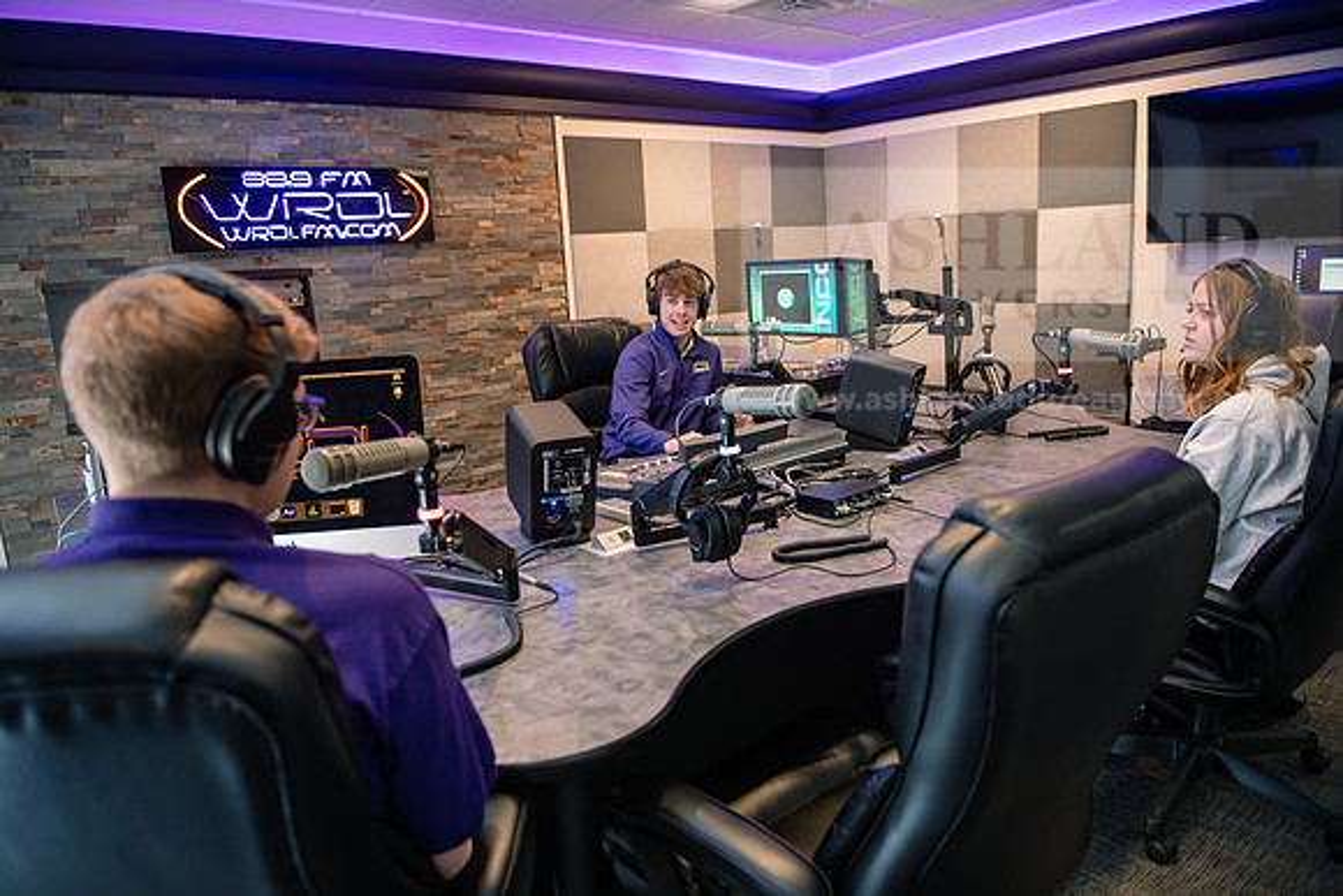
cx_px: 672
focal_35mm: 24
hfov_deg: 73.7
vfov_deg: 53.2
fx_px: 896
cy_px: 448
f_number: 2.8
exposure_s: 1/60
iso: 800
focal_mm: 24
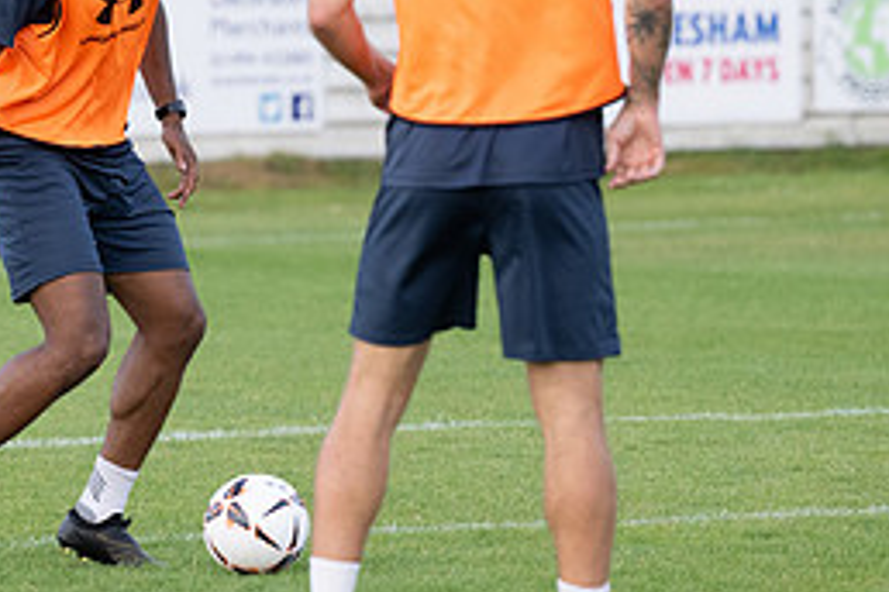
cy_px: 220
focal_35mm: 522
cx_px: 17
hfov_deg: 3.9
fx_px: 12889
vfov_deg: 2.6
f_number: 3.2
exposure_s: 1/500
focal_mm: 155
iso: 1000
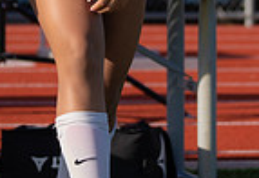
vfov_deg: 4.0
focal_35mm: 346
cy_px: -203
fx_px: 2511
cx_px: -61
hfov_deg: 5.9
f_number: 2.8
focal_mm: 70
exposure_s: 1/3200
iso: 200
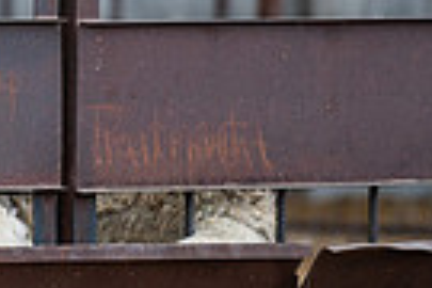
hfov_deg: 2.2
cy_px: 50
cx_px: -112
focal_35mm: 929
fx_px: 11147
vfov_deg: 1.5
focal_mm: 200
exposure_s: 1/1000
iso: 125
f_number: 2.8
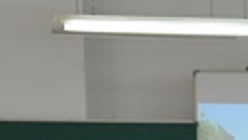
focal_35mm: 244
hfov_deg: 8.7
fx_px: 1606
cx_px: 350
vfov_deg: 4.9
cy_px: 335
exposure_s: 1/80
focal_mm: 34
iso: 400
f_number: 4.2
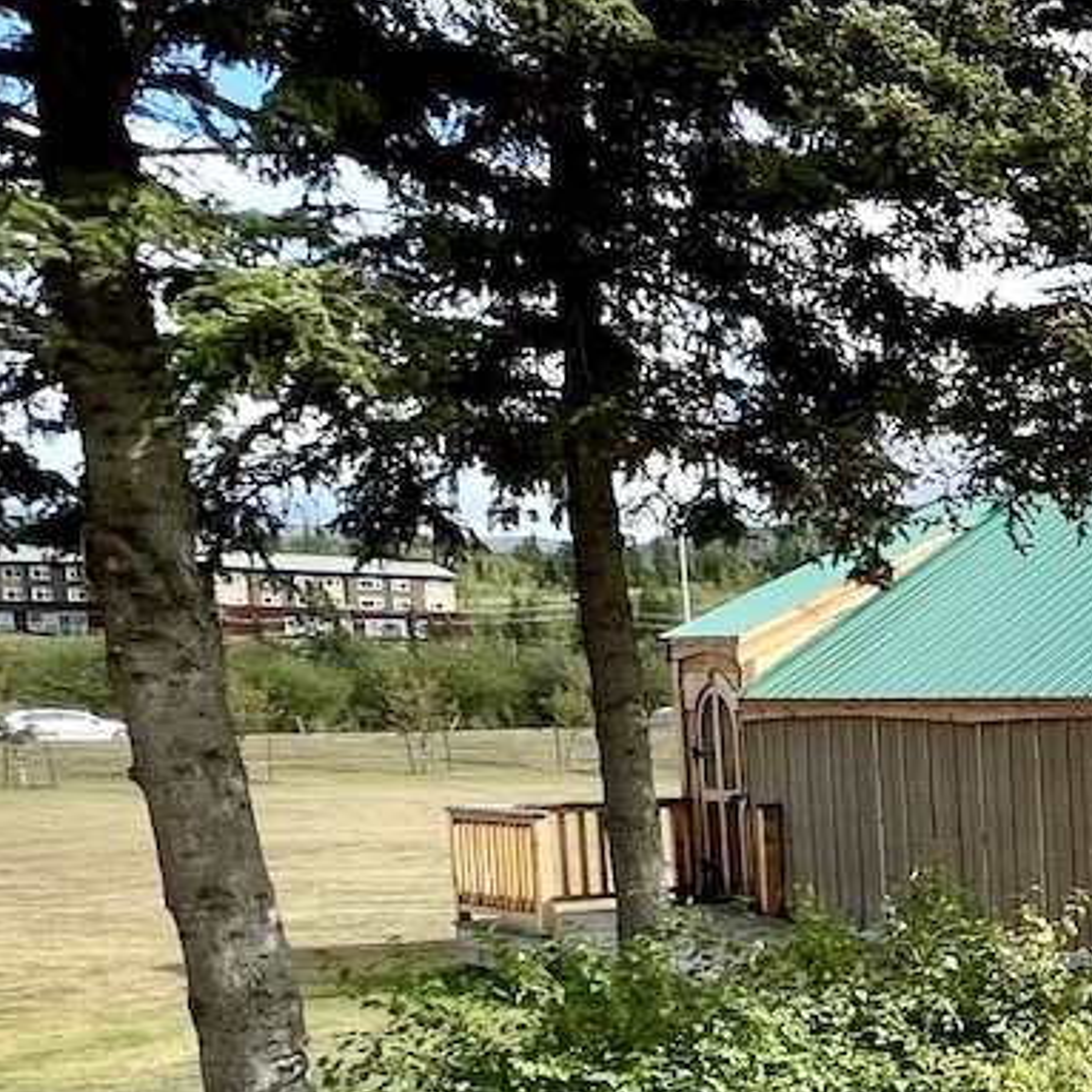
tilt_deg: -5.0
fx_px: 1606
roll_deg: +3.0
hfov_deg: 20.9
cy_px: 857
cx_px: 2064
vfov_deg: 36.4
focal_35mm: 45
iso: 32
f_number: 1.8
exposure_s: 1/2179
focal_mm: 1.57
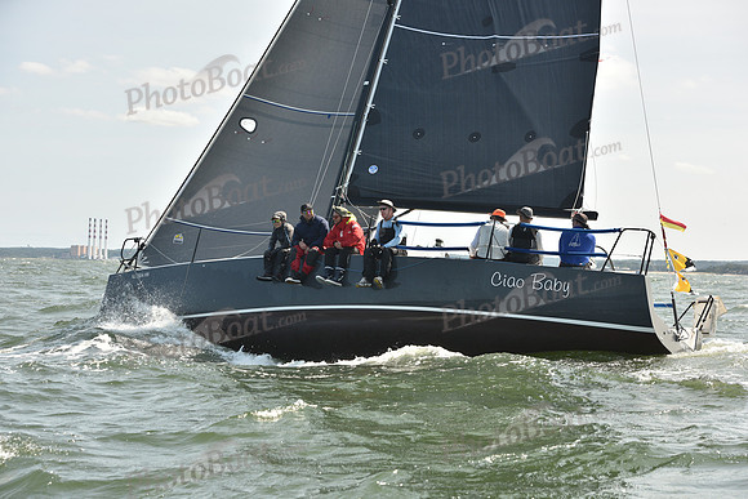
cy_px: 250
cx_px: 374
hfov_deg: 28.8
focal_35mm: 70
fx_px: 1455
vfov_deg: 19.5
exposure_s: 1/800
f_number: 6.3
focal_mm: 70
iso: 250
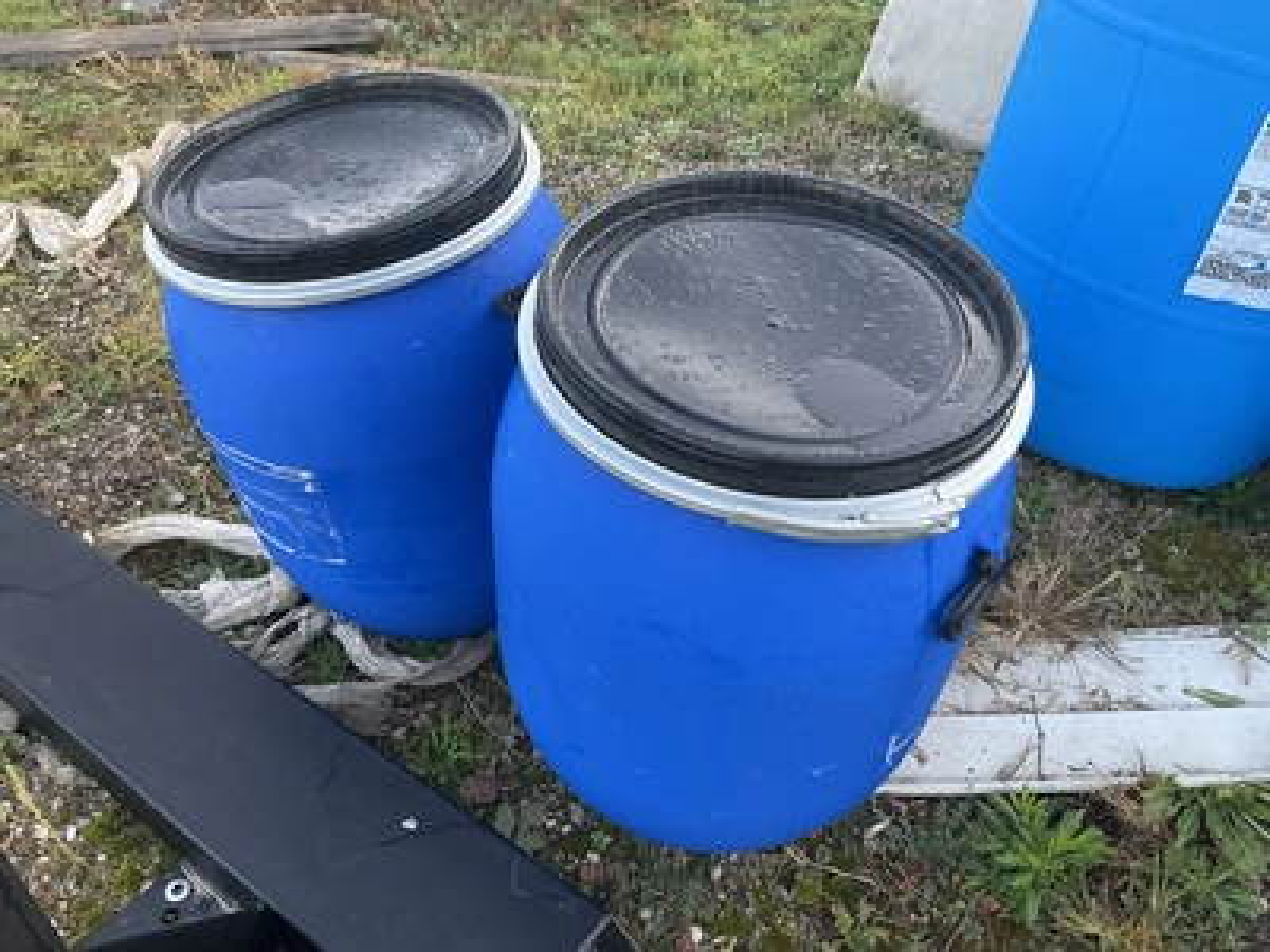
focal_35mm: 29
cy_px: 476
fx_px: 1064
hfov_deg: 61.7
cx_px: 635
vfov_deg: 48.2
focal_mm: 3
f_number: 1.8
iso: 64
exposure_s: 1/122
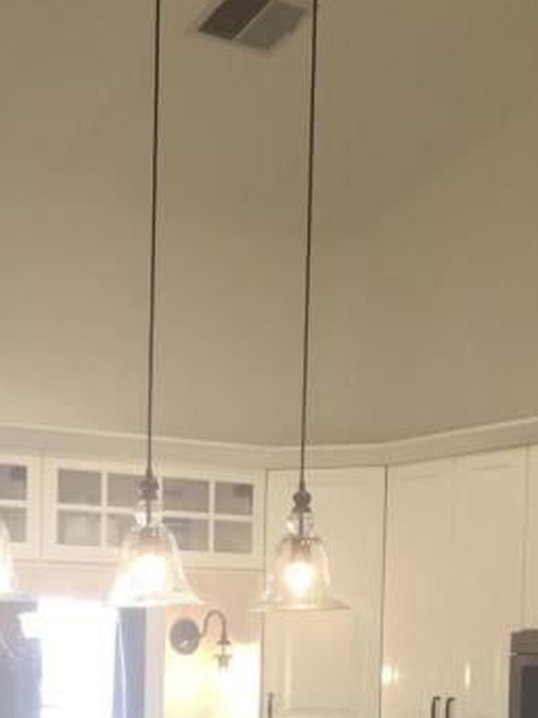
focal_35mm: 65
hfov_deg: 21.5
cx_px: -36
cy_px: 724
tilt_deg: -3.1
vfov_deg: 28.0
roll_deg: -1.1
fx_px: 1348
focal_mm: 4.15
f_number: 2.2
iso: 64
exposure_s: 1/30
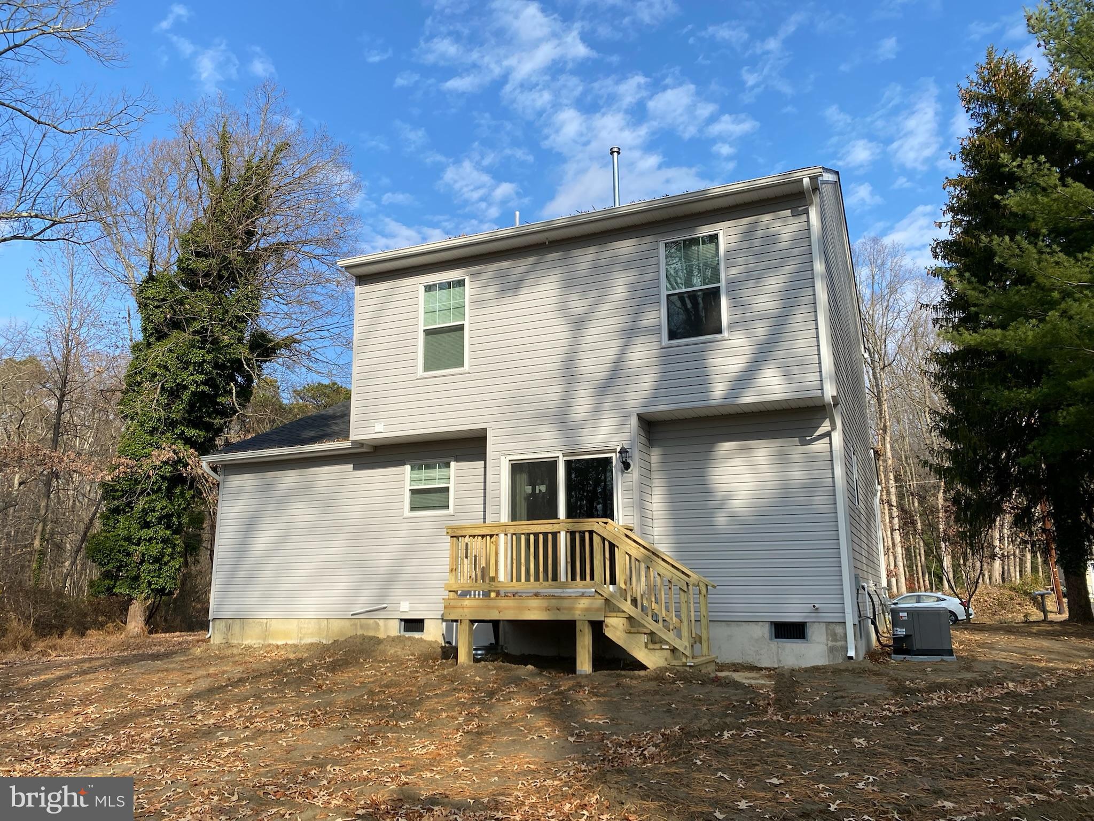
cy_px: 410
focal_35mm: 26
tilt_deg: +12.8
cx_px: 547
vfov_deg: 53.1
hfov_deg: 67.3
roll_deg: +0.5
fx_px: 822
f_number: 1.8
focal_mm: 4.25
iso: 32
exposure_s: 1/2358
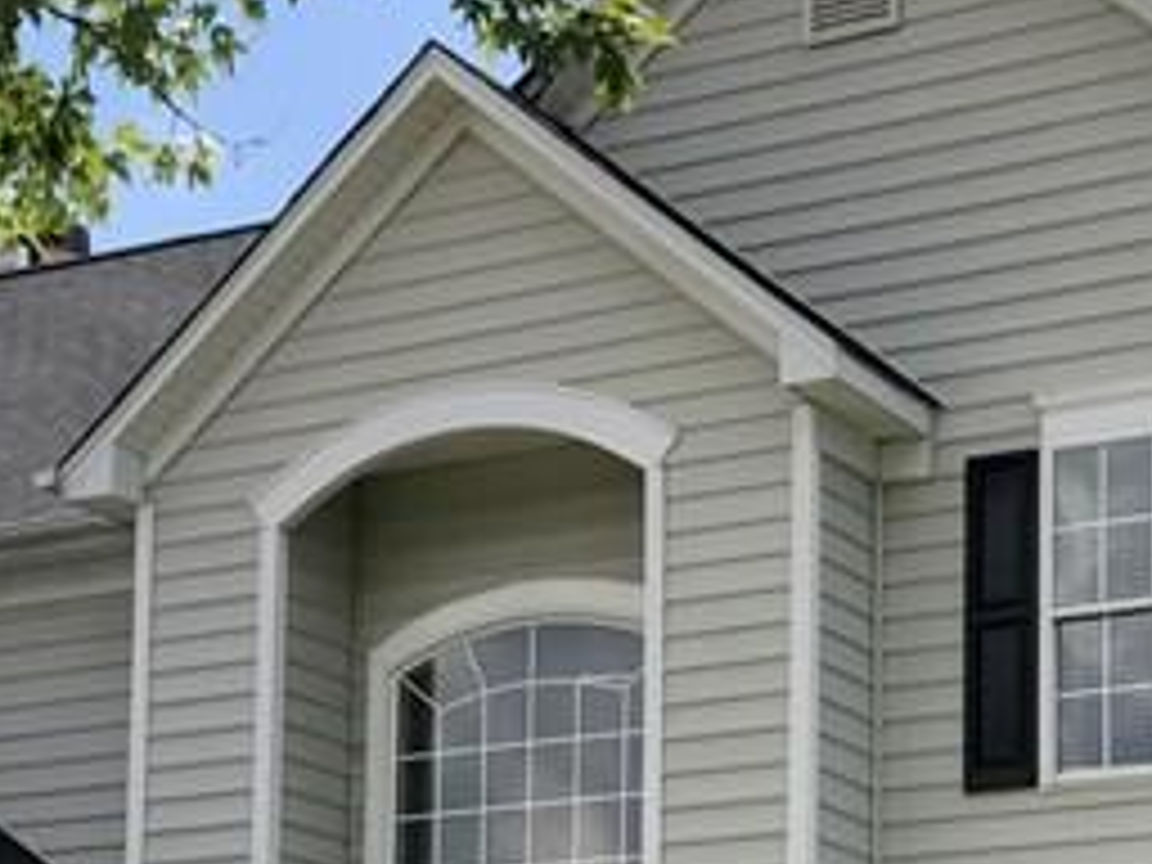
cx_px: 666
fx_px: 3727
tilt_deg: +8.7
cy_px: 1026
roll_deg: -0.5
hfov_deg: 17.6
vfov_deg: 12.9
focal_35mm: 112
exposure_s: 1/1773
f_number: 1.8
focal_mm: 3.99
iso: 20
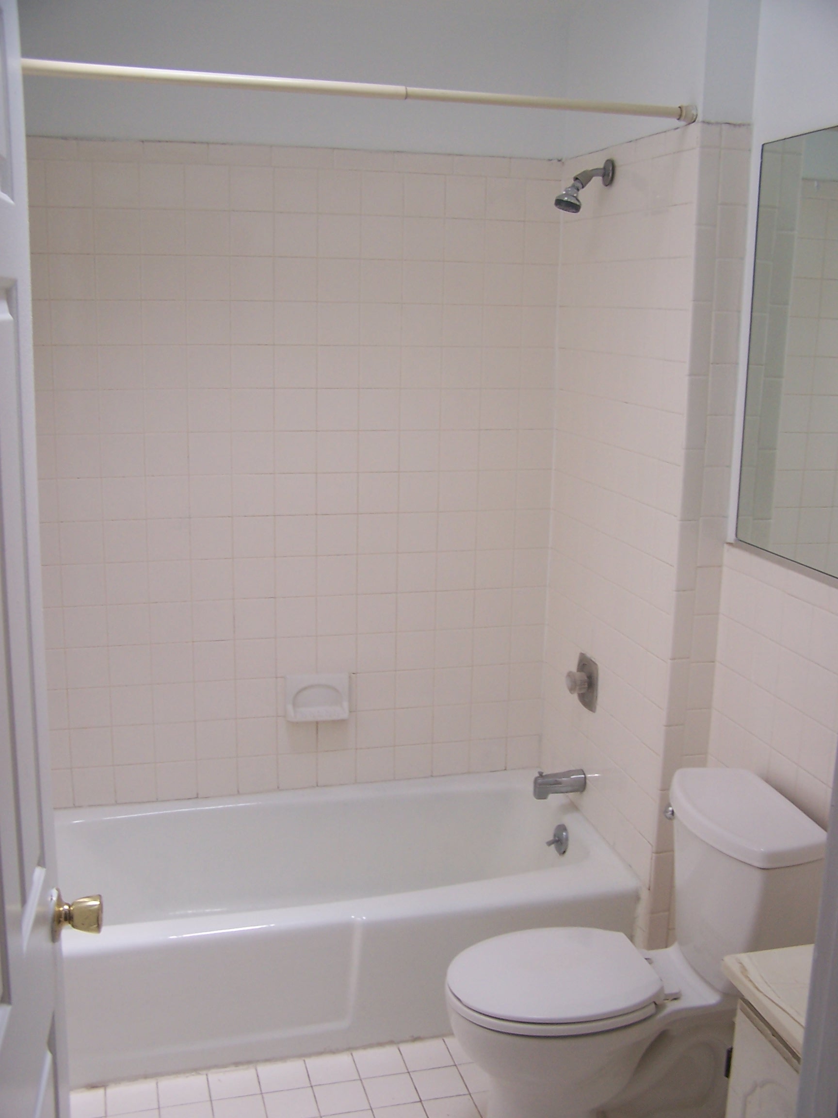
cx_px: 419
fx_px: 1227
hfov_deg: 37.7
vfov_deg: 49.0
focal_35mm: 38
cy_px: 559
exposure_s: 1/60
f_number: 2.8
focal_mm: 6.3
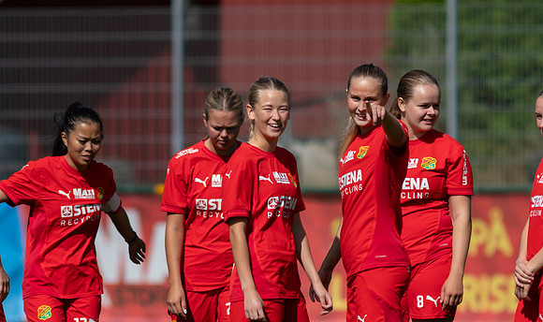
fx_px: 13370
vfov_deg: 1.4
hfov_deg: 2.3
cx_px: 187
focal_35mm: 916
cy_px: 247
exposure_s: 1/3200
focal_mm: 300
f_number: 3.2
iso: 100
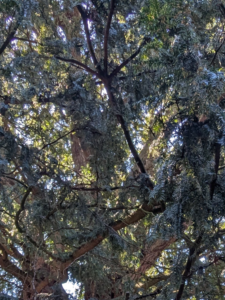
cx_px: 125
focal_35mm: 51
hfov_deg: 28.5
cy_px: 276
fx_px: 442
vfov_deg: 35.1
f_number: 2.2
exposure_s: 1/100
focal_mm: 2.35
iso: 55
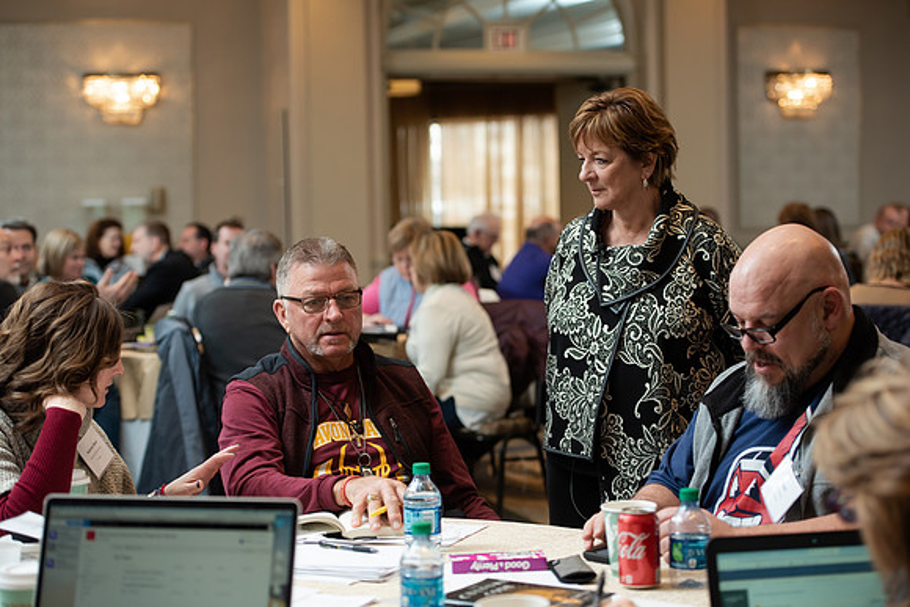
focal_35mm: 70
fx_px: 1770
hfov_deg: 28.8
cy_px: 304
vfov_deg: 19.5
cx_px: 455
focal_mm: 70
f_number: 3.5
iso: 800
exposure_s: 1/160
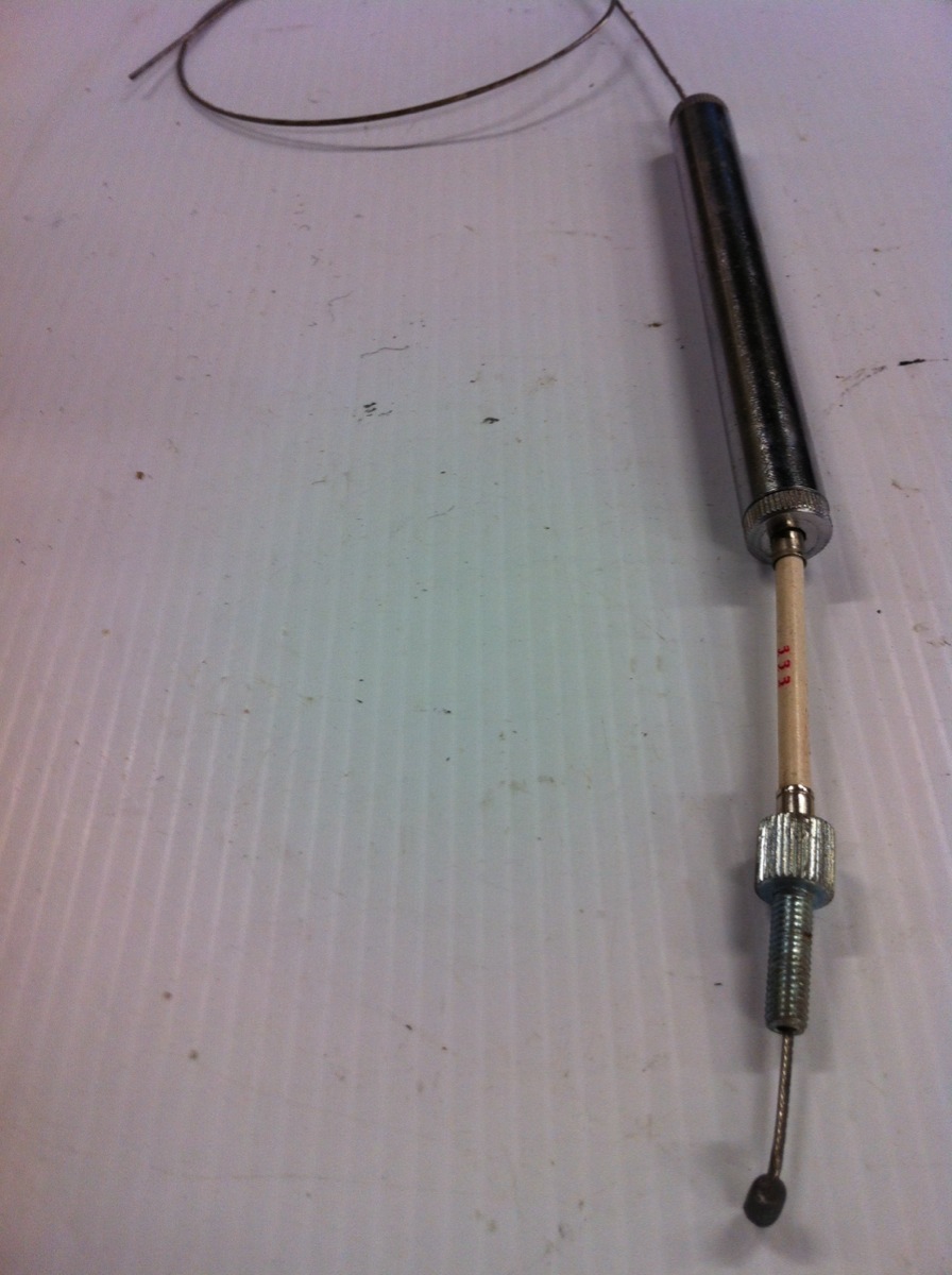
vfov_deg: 52.7
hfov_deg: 40.6
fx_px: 1287
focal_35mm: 35
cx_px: 476
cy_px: 638
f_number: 2.8
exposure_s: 1/20
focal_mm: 3.85
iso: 80
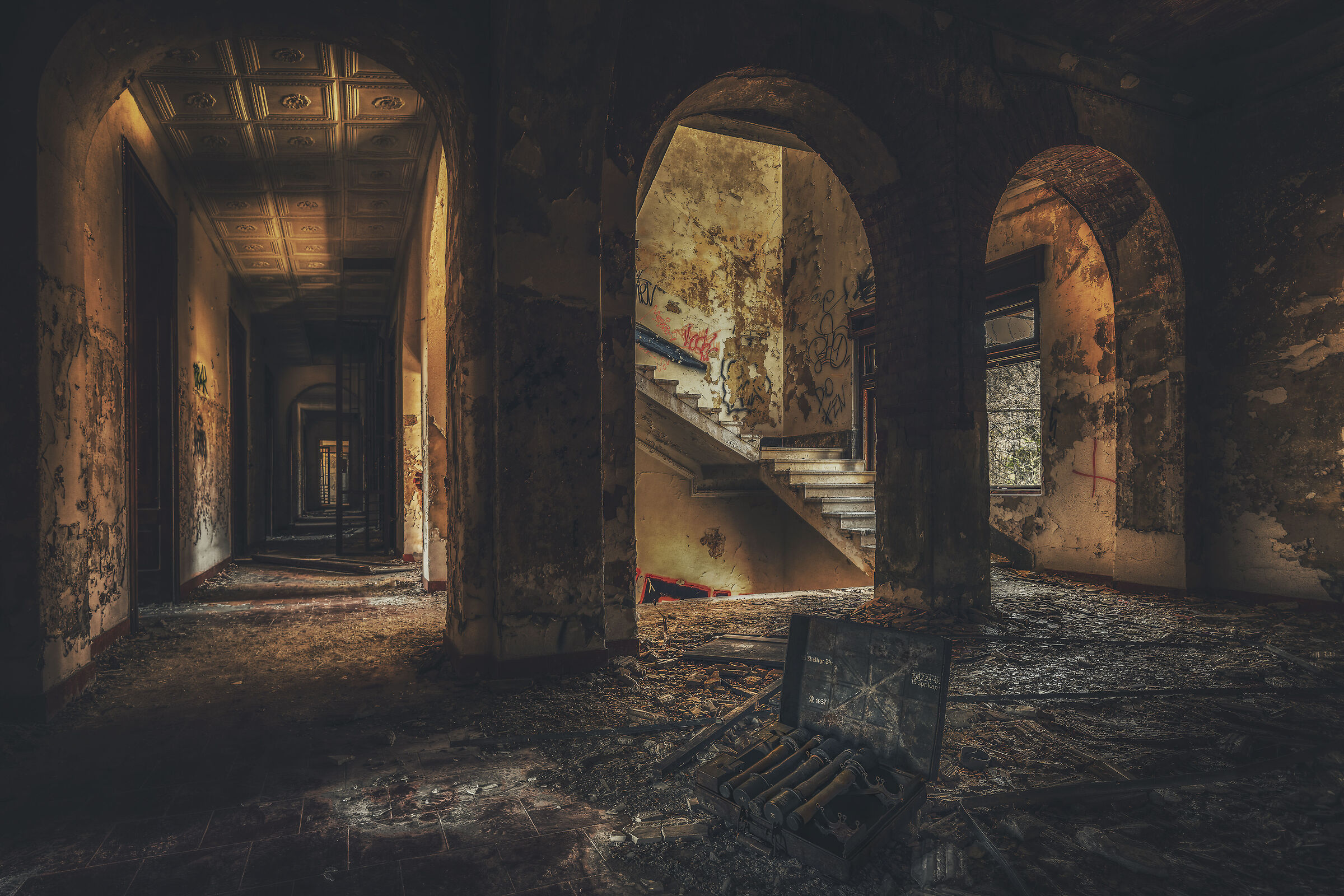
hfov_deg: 95.0
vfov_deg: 72.1
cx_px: 672
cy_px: 448
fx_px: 616
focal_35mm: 16
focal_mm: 11
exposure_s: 1/50
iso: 250
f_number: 4
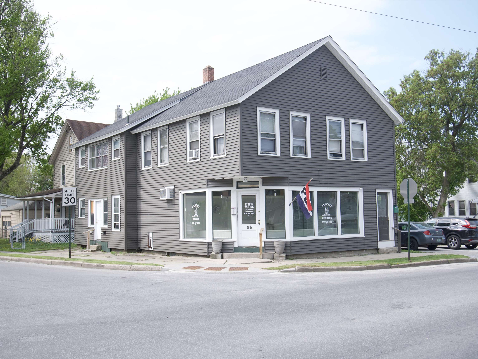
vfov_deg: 36.0
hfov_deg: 46.8
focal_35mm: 40
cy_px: 180
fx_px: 553
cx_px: 239
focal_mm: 20
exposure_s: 1/500
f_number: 5
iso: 200
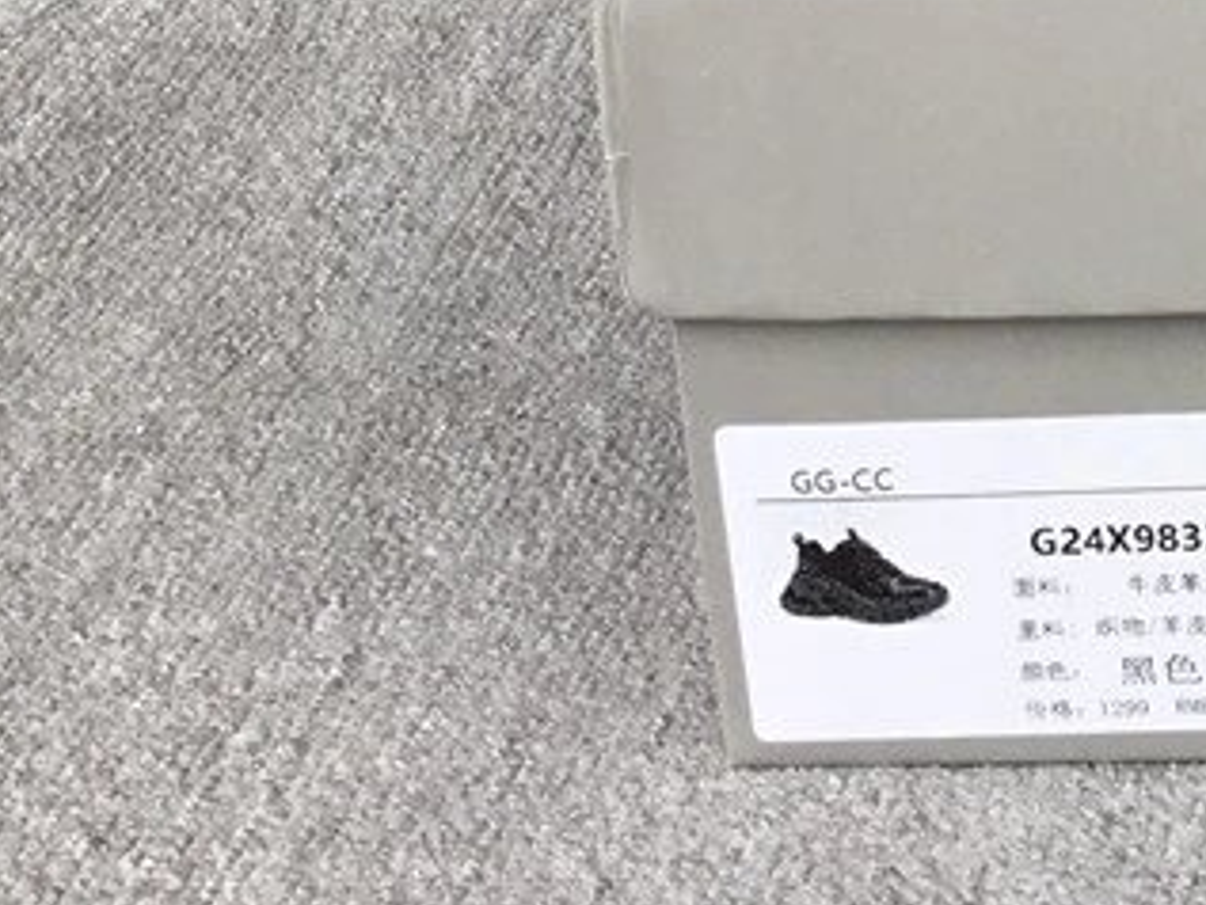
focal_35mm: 88
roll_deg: +0.4
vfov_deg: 15.9
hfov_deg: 20.2
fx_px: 3067
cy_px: -283
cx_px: 1617
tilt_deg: -17.7
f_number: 2.4
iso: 25
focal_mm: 3.3
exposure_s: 1/138
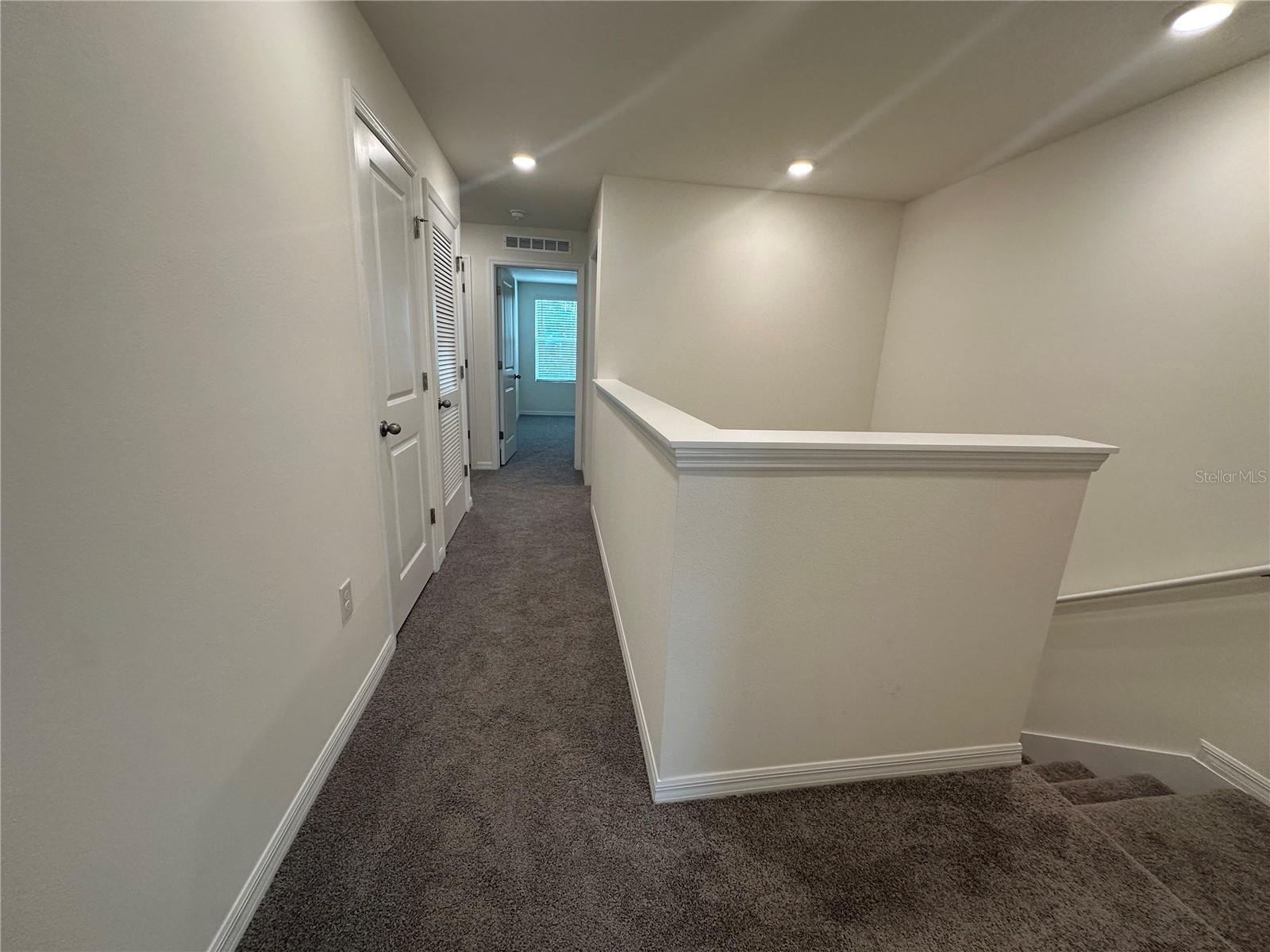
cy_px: 476
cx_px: 635
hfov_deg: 102.1
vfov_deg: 85.7
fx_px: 514
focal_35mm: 14
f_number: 2.2
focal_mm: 2.22
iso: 160
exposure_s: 1/120
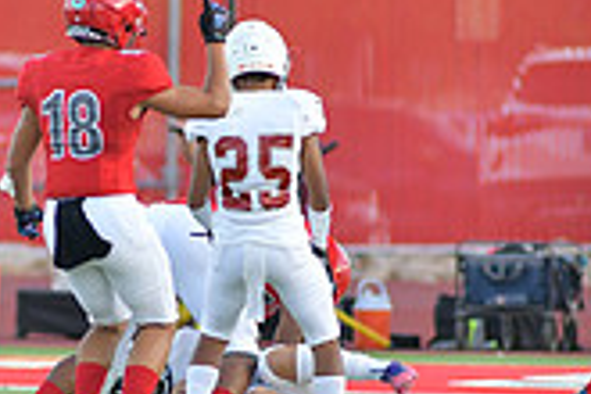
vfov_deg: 1.3
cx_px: 168
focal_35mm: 1057
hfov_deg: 2.0
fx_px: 17351
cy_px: 367
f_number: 3.5
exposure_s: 1/1250
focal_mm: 300
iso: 1000
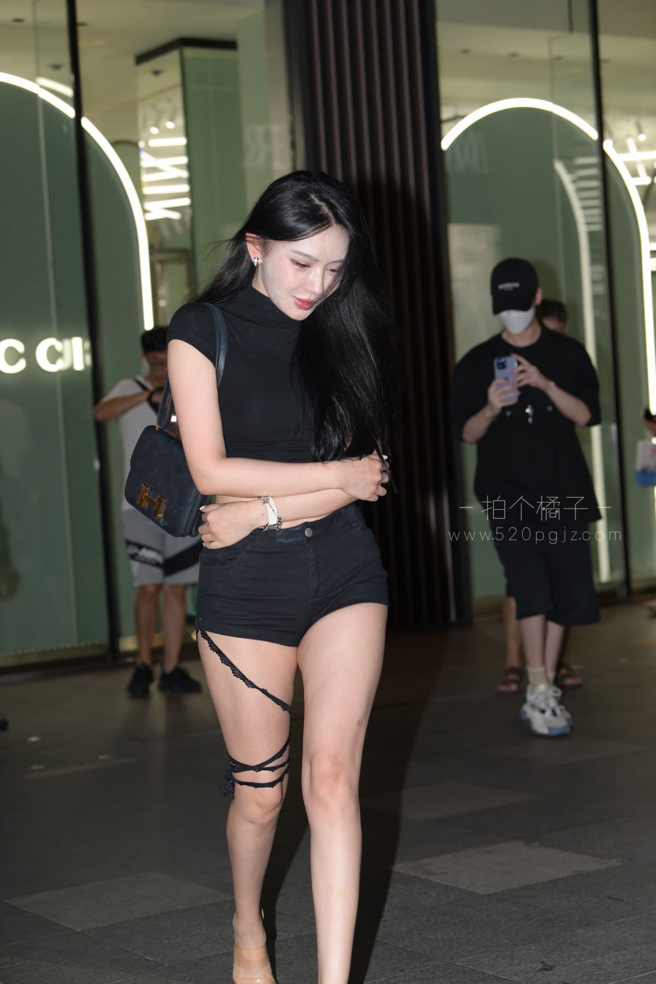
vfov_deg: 28.8
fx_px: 1913
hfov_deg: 19.5
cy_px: 492
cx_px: 328
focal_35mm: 70
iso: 500
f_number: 4.5
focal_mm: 70
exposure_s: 1/200
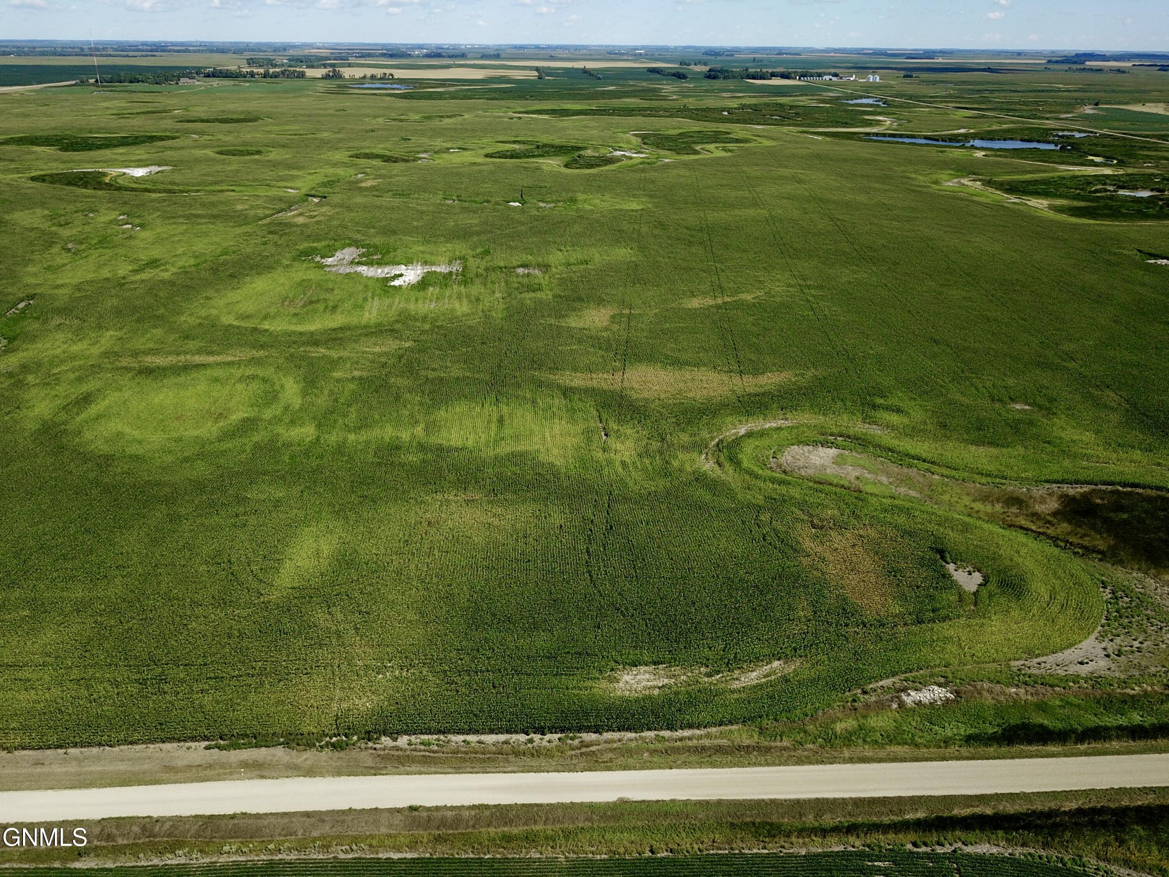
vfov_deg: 53.1
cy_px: 438
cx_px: 584
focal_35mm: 26
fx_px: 878
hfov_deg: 67.3
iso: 100
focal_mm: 4.7
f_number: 2.2
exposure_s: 1/1650
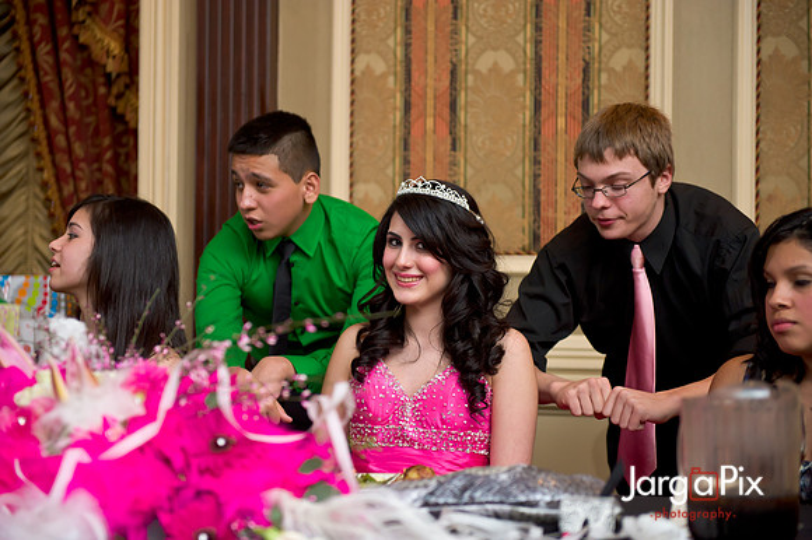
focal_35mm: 70
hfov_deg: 28.9
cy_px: 270
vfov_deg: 19.4
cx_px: 406
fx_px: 1578
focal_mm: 70
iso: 1600
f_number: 3.2
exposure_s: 1/125
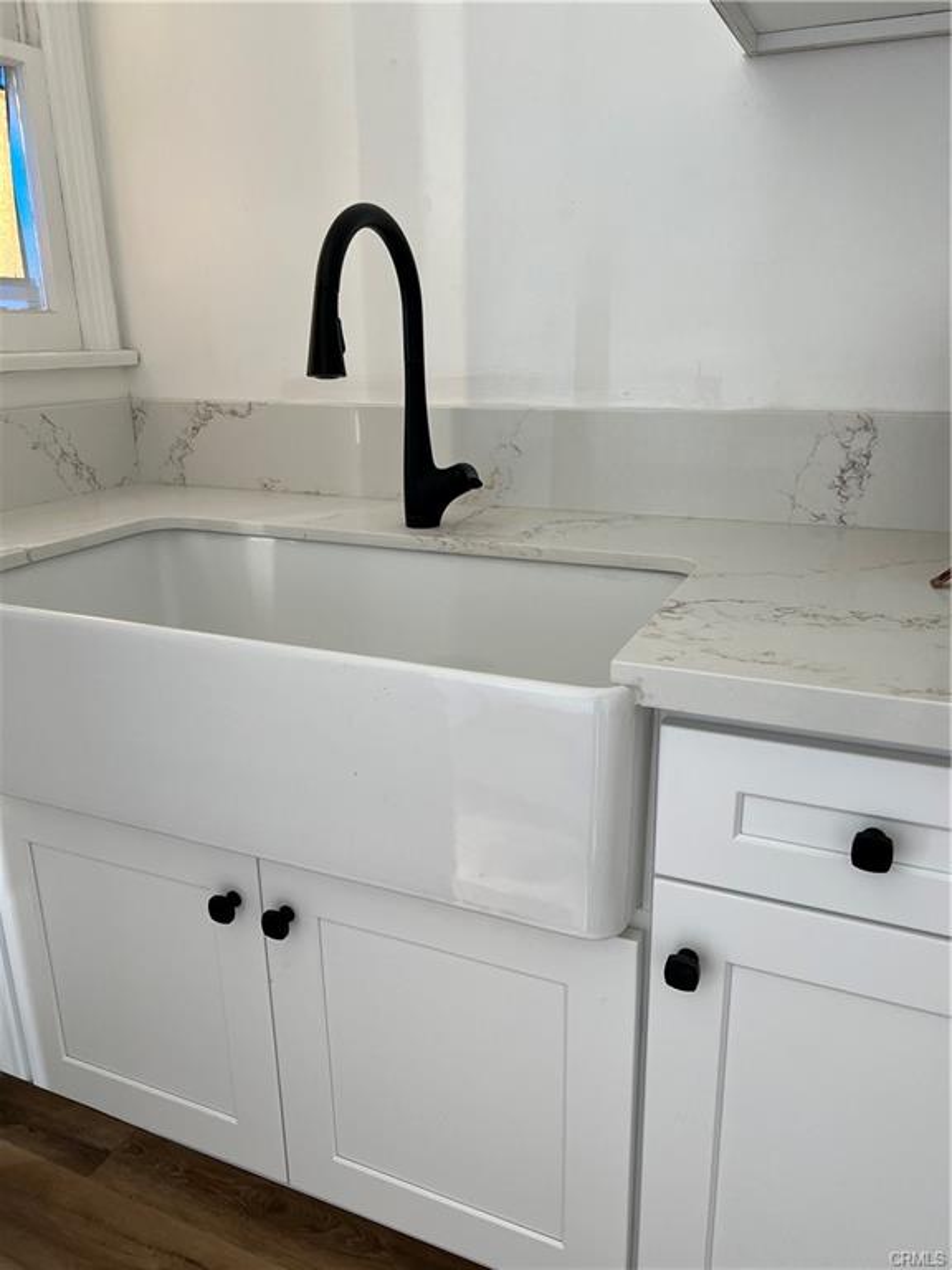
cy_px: 635
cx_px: 476
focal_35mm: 26
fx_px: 953
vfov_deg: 67.3
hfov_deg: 53.1
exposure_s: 1/121
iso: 100
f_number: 1.5
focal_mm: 5.7
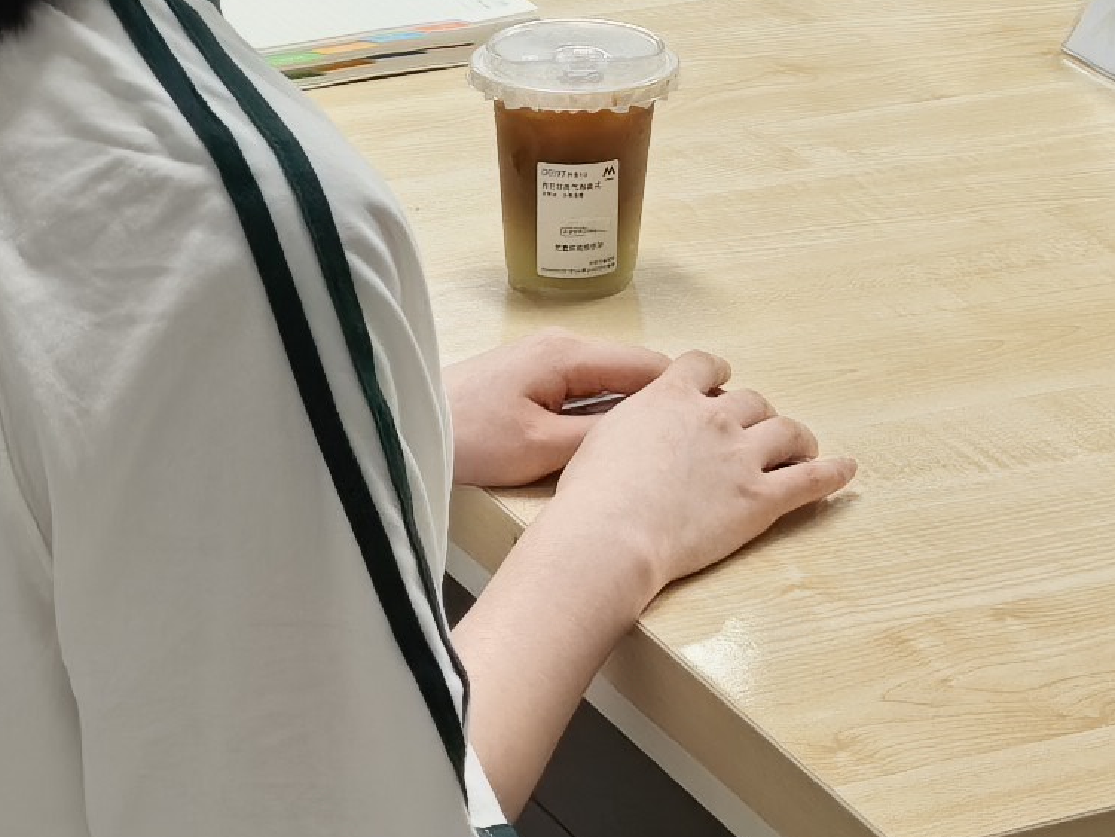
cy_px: -639
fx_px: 4221
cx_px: 740
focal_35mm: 131
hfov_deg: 15.0
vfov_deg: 10.7
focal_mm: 6.98
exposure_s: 1/100
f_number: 1.4
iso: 50
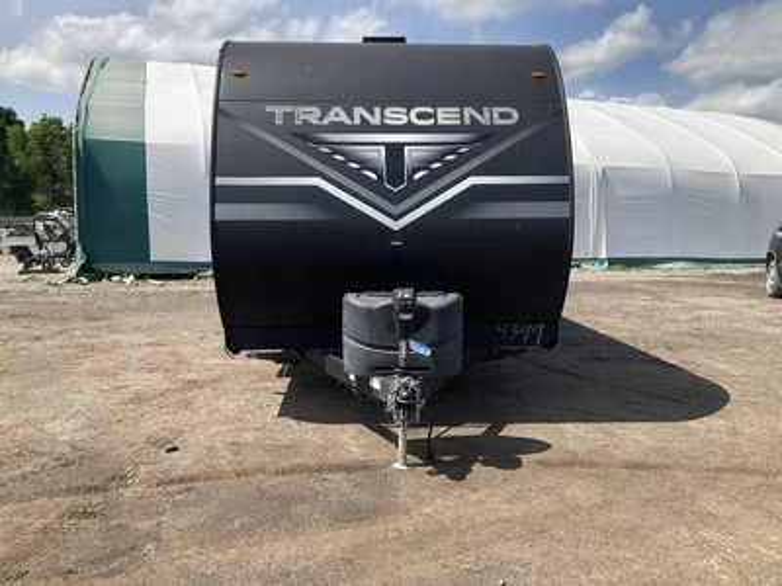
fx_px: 655
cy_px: 293
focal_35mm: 29
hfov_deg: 61.7
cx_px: 391
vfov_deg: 48.2
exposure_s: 1/1311
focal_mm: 3
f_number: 1.8
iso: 25
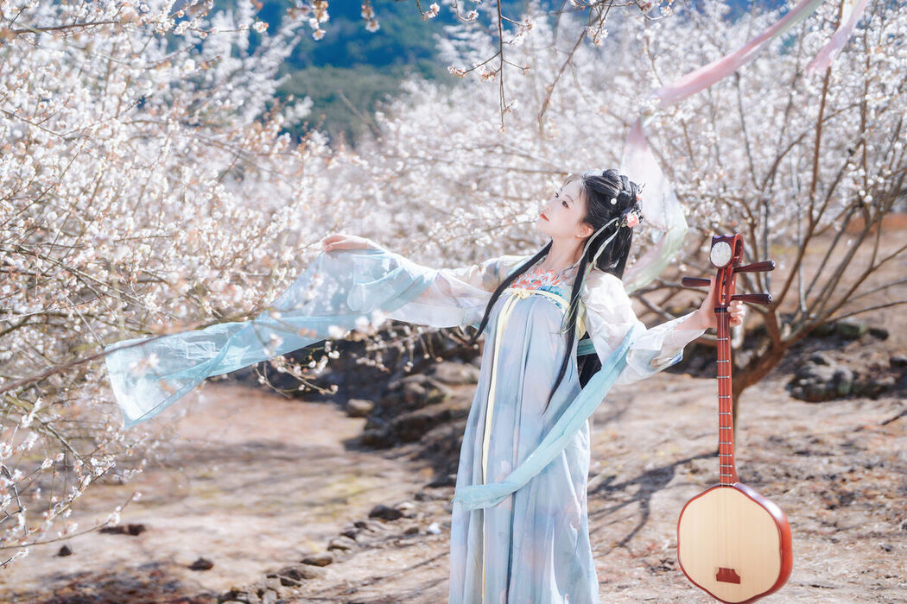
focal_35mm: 50
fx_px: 1260
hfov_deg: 39.6
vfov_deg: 27.0
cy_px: 302
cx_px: 454
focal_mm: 50
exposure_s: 1/3200
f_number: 2
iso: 100
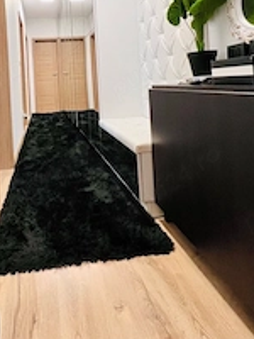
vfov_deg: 62.6
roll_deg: +2.2
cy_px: 76
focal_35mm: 26
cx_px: 68
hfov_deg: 51.1
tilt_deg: +1.6
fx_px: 254
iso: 200
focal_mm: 1.57
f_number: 1.8
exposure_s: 1/100
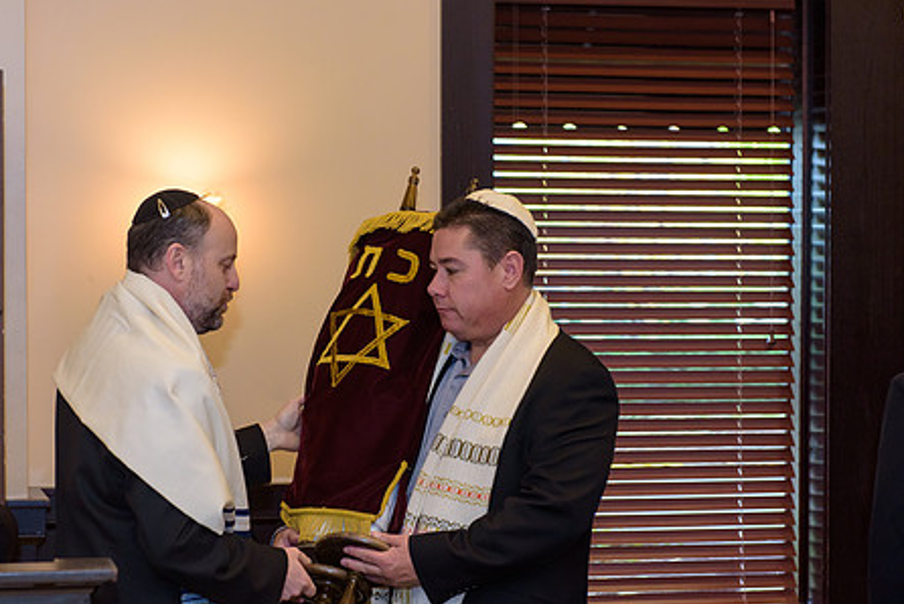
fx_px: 2287
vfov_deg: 15.0
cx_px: 379
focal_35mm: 91
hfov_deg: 22.3
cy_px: 354
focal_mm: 70
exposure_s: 1/125
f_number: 3.2
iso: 1250
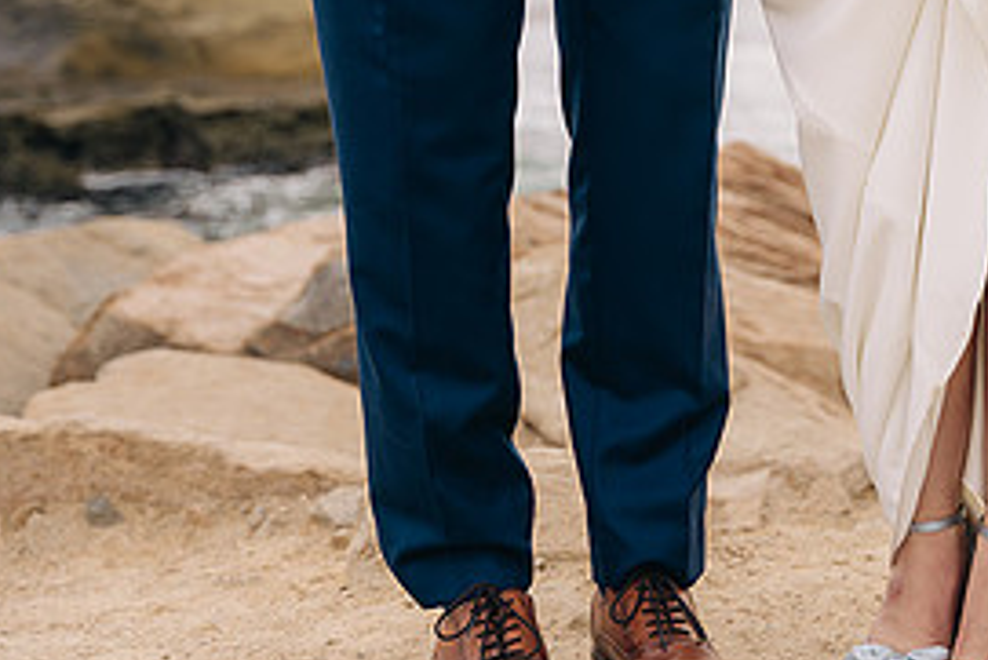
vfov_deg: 15.0
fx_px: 2499
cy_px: 279
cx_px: 831
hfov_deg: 22.0
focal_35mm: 91
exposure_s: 1/250
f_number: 3.2
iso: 100
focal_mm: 42.1
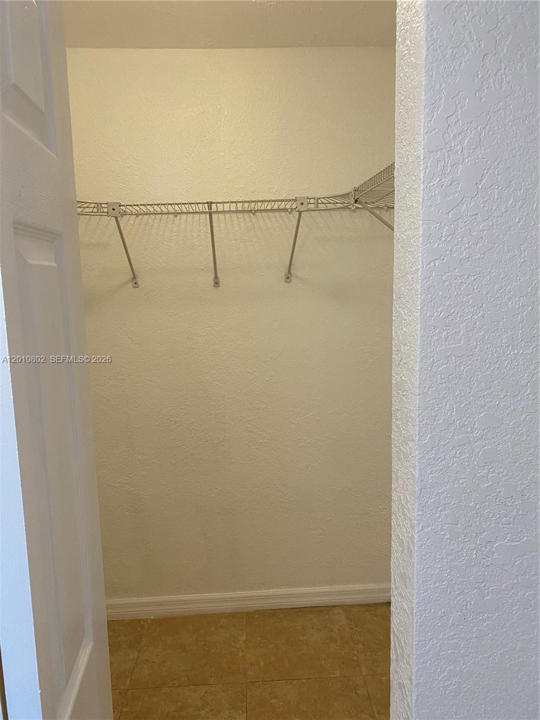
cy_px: 360
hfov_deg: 53.1
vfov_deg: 67.3
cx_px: 270
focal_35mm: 26
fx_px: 541
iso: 80
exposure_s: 1/60
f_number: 1.8
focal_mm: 4.25
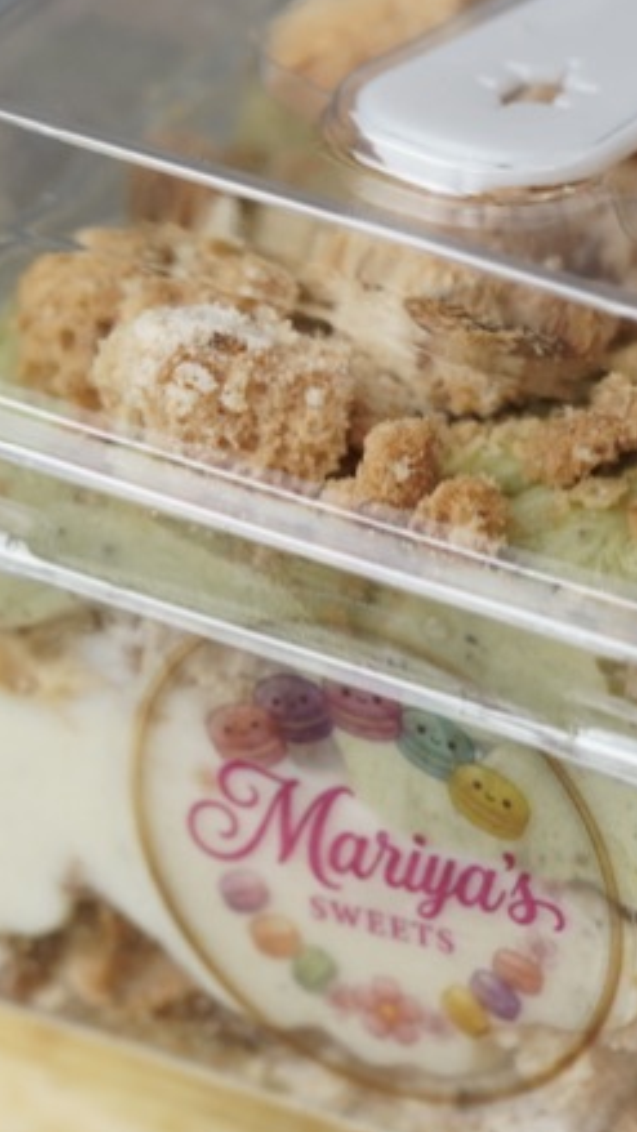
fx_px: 9667
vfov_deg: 6.7
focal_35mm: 322
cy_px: 768
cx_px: 1168
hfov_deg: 3.7
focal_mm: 90
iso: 800
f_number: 4.5
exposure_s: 1/160
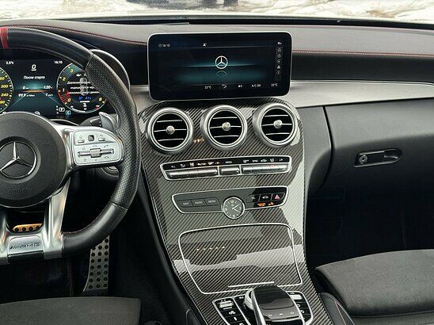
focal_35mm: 48
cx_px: 217
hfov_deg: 39.7
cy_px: 162
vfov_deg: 30.2
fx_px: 601
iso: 200
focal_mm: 6.76
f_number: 1.78
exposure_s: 1/60
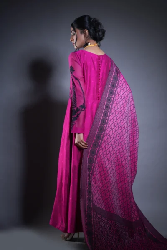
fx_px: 438
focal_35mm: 63
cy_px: 125
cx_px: 84
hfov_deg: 21.6
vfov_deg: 31.9
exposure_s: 1/160
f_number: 5
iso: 640
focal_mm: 63
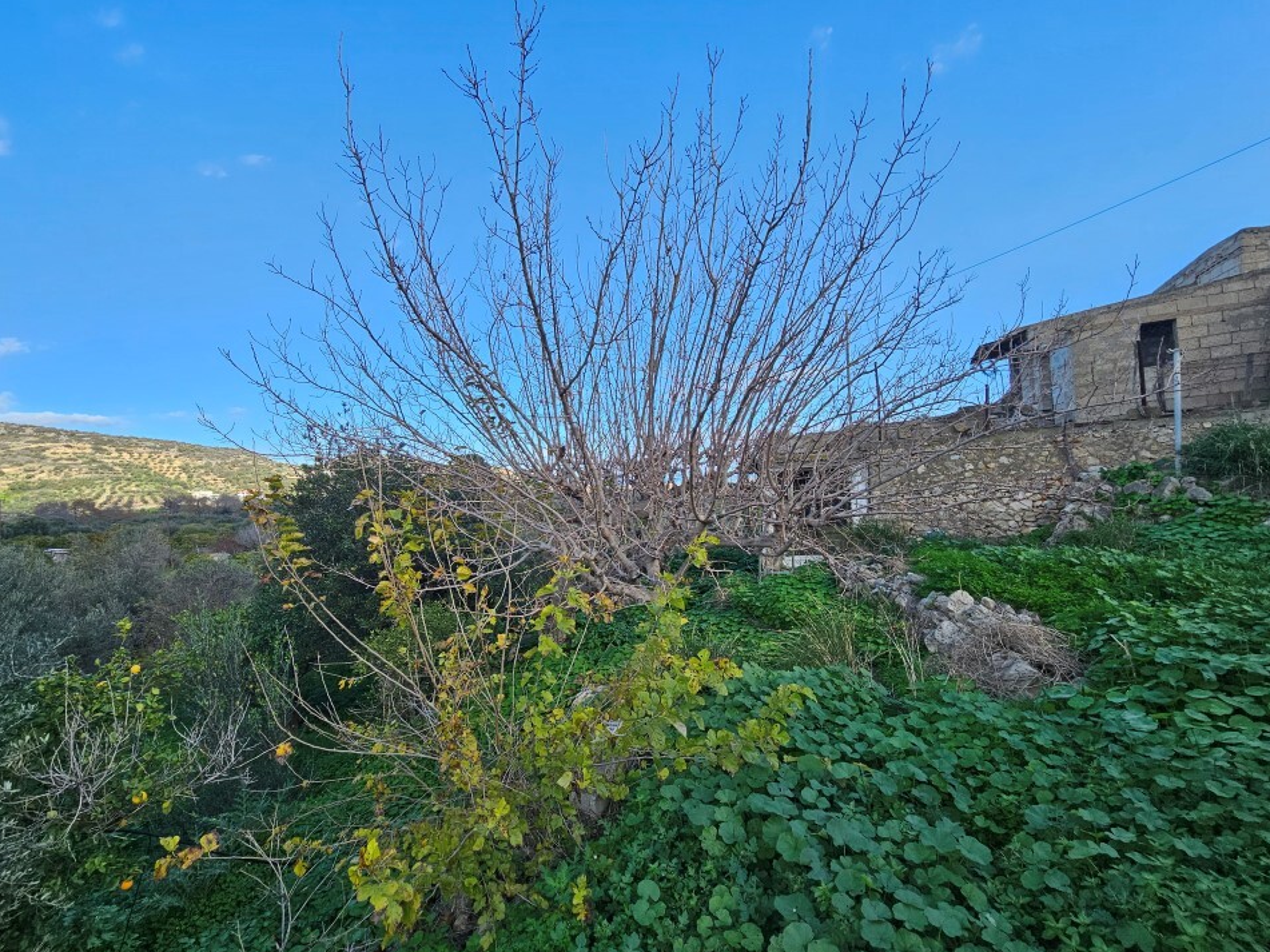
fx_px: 514
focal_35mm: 14
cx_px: 618
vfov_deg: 85.7
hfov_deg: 102.0
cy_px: 481
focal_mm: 2.2
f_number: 2.2
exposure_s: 1/818
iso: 50
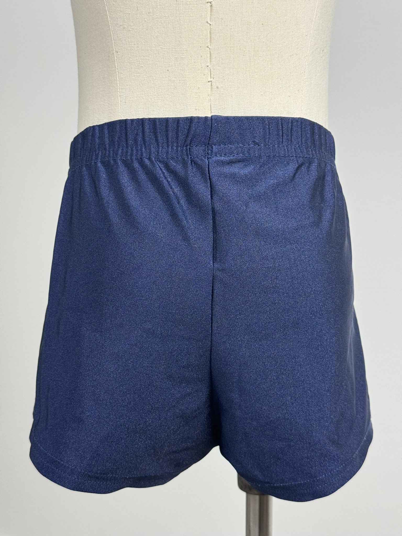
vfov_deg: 39.7
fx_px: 743
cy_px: 268
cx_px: 201
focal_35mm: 48
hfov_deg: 30.3
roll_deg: +0.4
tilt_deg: -6.0
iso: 160
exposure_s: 1/100
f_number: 1.78
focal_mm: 6.76
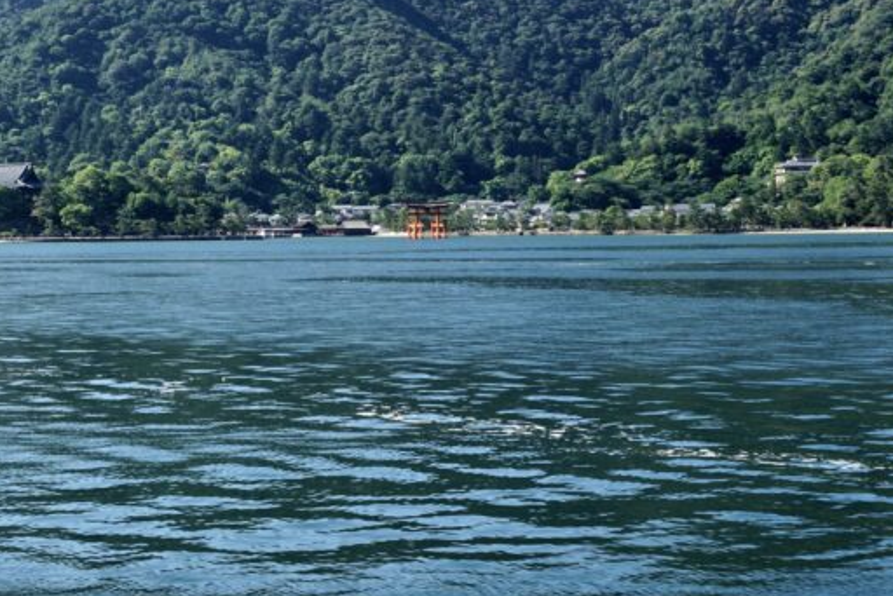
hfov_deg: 23.9
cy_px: 218
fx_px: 2085
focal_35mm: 84
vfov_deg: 16.3
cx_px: 216
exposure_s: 1/125
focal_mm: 28
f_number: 11
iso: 100
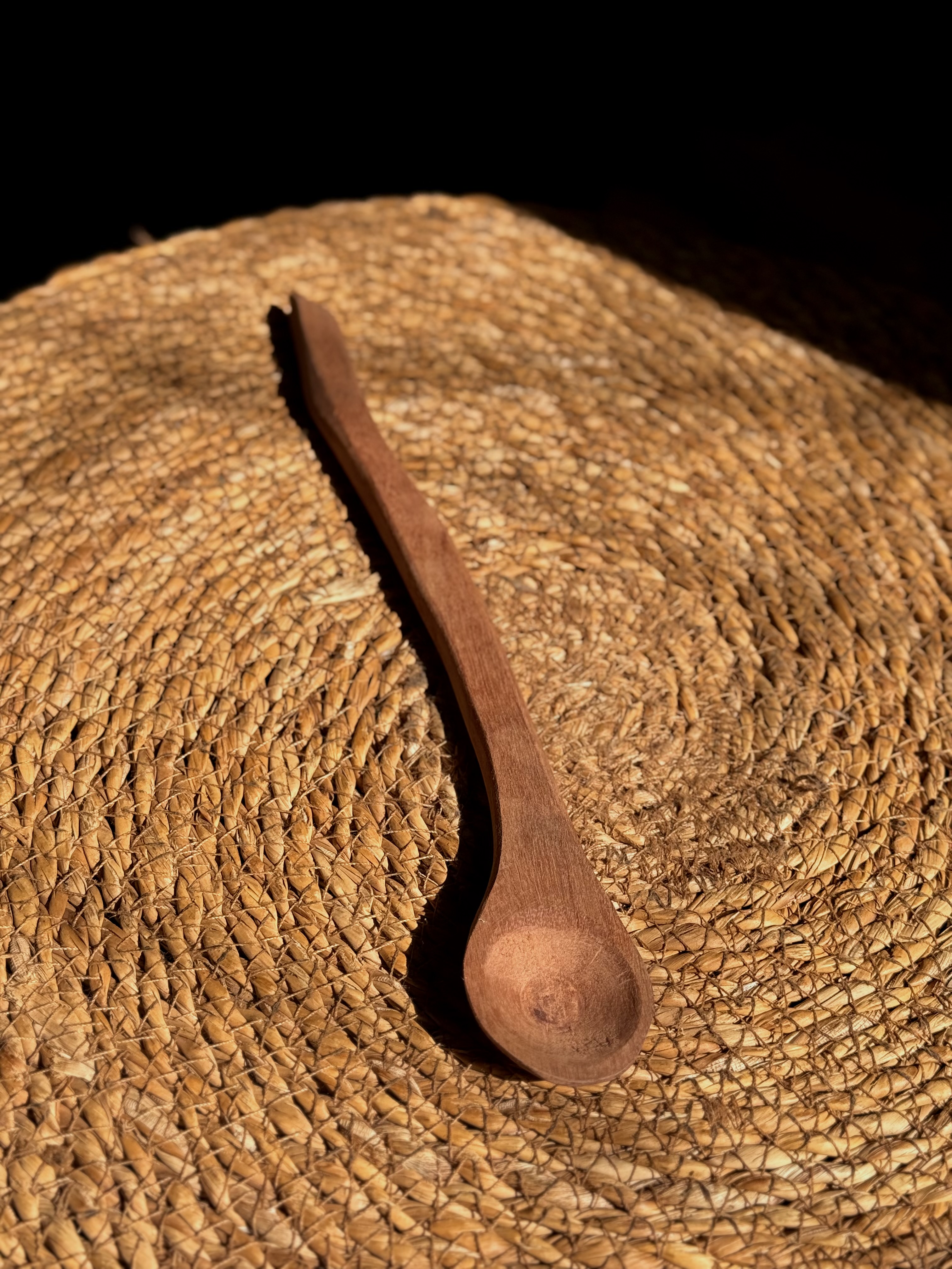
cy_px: 634
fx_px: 1760
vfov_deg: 39.7
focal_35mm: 48
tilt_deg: -46.8
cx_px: 476
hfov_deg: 30.3
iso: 80
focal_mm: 6.76
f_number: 1.78
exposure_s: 1/5587
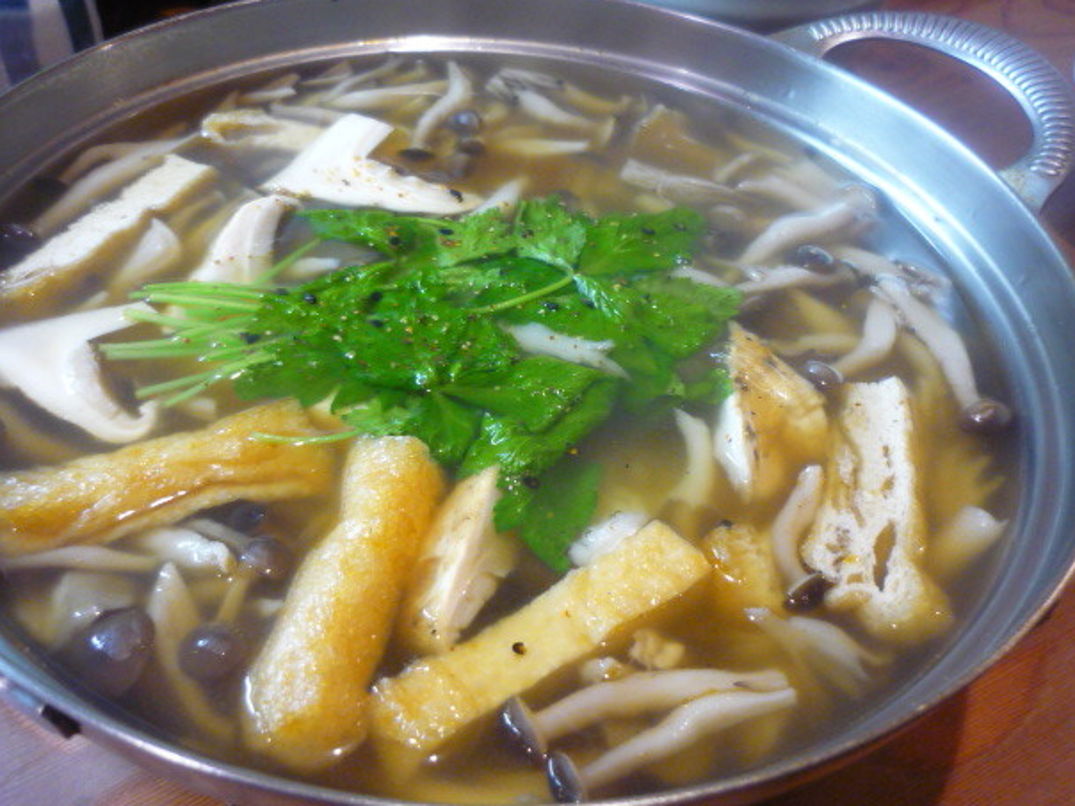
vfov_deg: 39.6
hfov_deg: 51.3
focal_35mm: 36
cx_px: 525
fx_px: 1118
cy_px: 422
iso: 400
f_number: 2.8
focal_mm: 5.5
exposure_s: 1/10
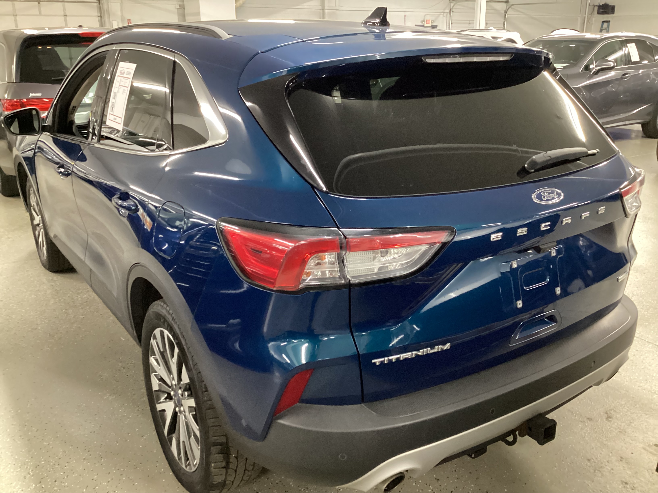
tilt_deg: -19.8
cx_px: 329
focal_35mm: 31
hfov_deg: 58.4
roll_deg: +0.0
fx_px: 589
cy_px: 246
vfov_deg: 45.4
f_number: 2.4
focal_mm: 3.3
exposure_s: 1/25
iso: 500
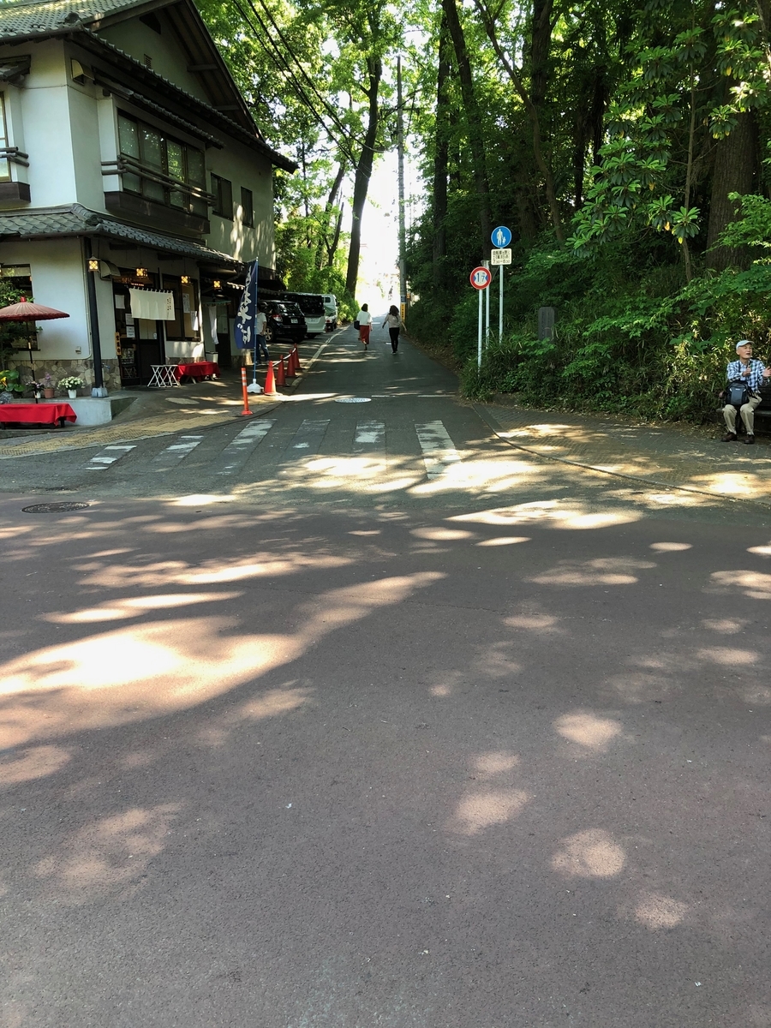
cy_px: 514
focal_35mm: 28
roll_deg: +0.8
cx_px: 386
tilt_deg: -8.6
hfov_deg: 49.7
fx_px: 832
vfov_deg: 63.4
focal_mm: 3.99
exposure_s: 1/50
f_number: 1.8
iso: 20
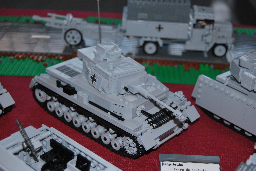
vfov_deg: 21.6
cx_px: 128
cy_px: 86
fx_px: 449
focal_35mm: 63
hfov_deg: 31.9
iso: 200
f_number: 5.3
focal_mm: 42
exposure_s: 1/60
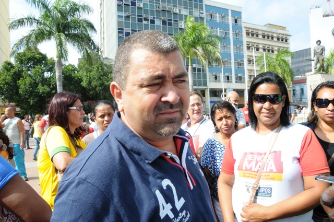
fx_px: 250
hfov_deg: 67.4
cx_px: 167
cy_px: 111
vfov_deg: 47.8
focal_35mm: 27
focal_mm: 18
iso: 500
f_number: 11
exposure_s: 1/200
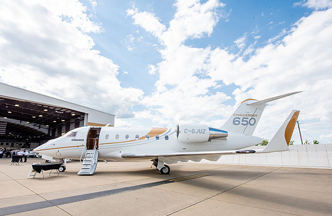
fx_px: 174
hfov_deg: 87.1
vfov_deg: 63.6
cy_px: 117
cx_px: 151
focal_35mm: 19
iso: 640
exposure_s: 1/640
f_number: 11
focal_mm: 16
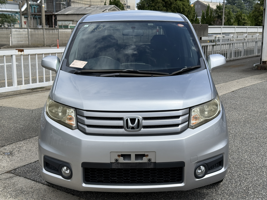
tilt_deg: -10.4
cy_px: 100
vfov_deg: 30.3
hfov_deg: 39.7
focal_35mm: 48
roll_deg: +0.0
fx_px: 370
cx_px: 134
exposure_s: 1/5208
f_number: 1.78
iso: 64
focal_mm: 6.76
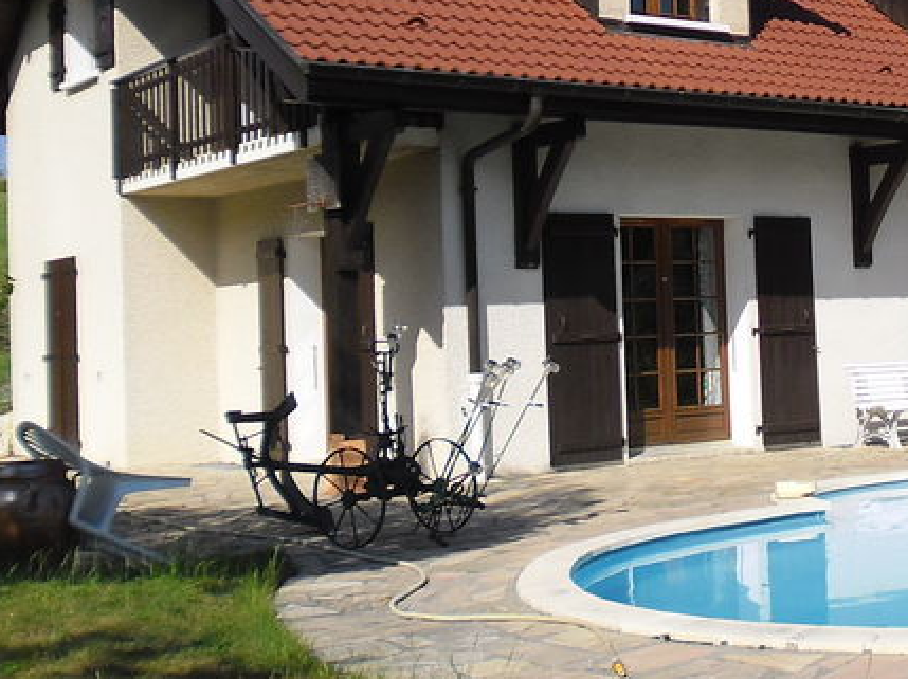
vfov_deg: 23.2
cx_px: 868
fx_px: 1651
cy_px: 256
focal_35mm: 63
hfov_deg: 29.1
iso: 80
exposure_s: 1/139
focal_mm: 4.8
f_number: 9.9
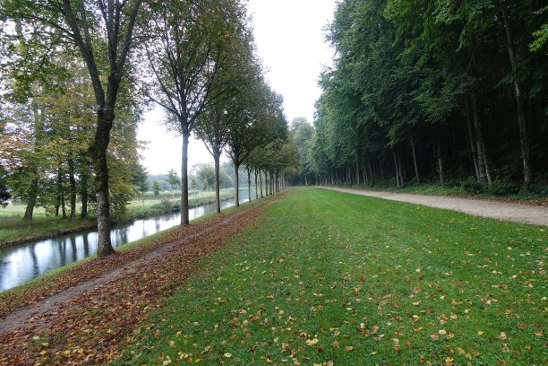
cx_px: 274
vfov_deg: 53.1
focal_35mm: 24
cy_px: 183
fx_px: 365
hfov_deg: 73.7
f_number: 3.5
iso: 125
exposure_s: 1/80
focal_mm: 8.8
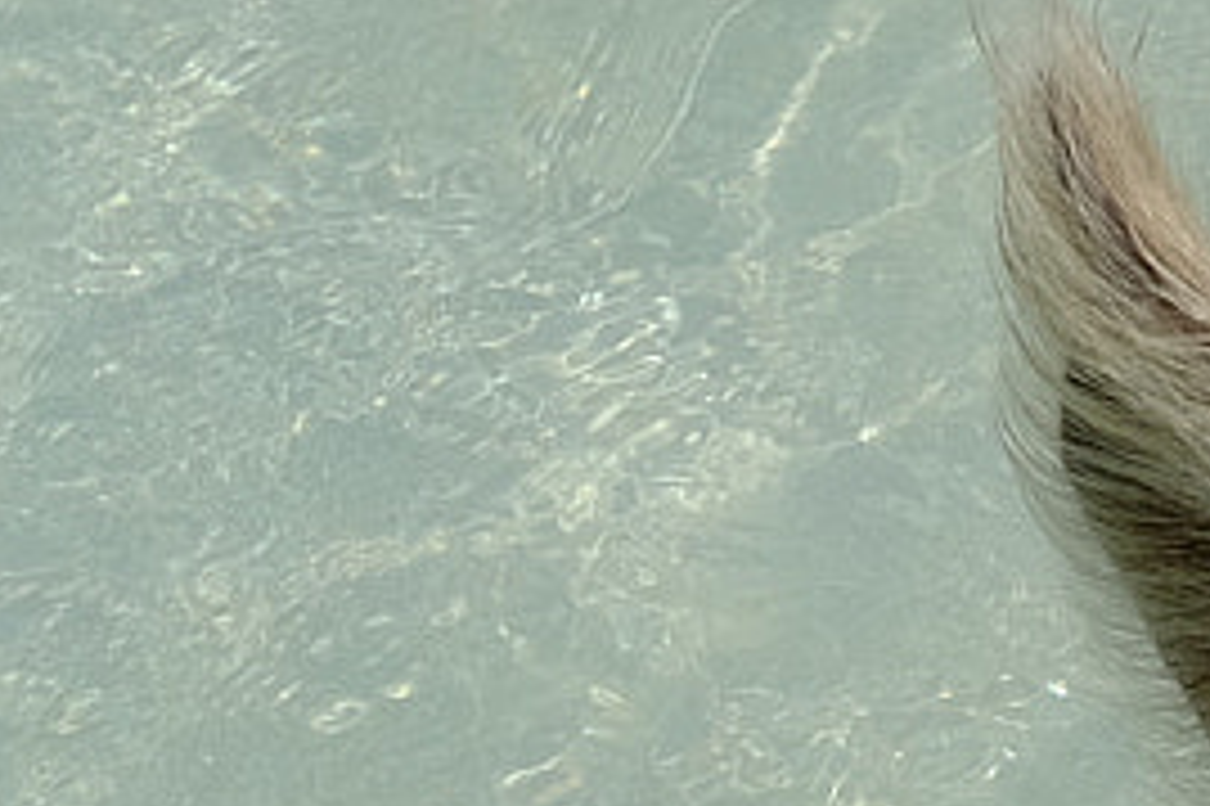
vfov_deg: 6.5
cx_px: 2002
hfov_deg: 9.5
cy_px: 1135
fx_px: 6987
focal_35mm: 208
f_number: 8
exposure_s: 1/1000
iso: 200
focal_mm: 23
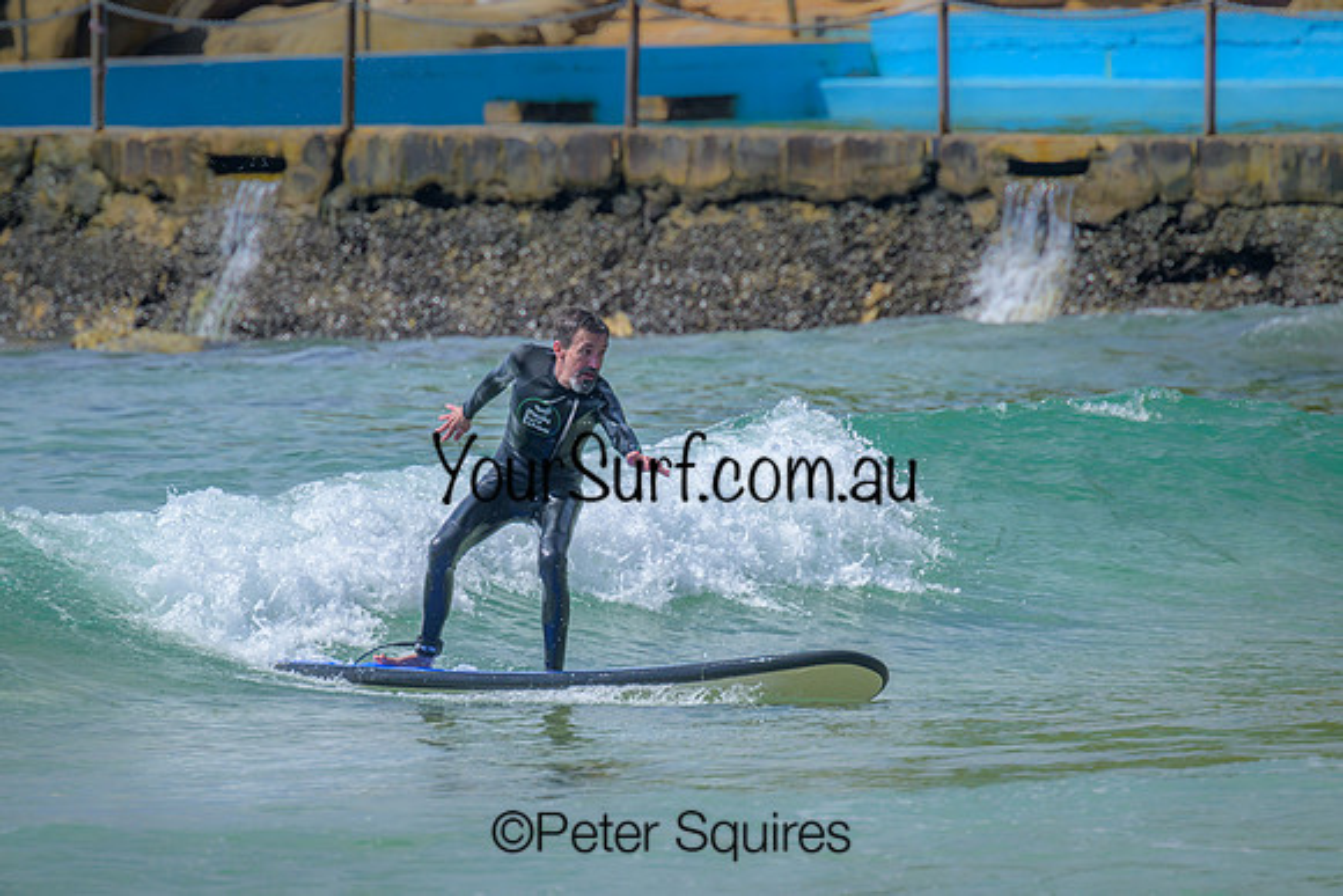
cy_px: 448
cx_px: 672
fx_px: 29850
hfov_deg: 2.6
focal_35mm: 800
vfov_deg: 1.7
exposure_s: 1/2000
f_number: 11
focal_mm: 800
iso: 800
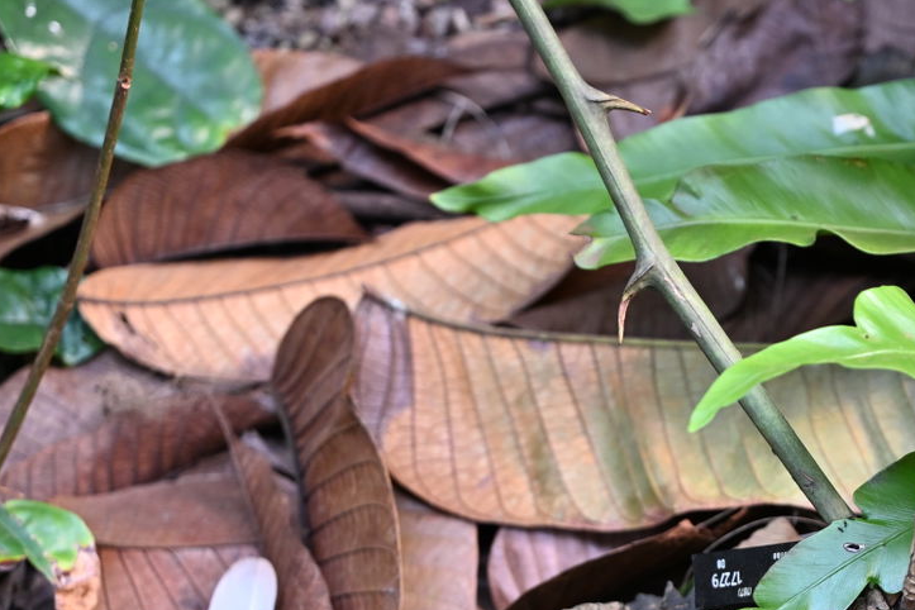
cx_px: 847
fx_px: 4727
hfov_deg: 11.0
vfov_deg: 7.3
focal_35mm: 186
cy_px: 706
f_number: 2.8
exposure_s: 1/100
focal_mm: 70
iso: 400
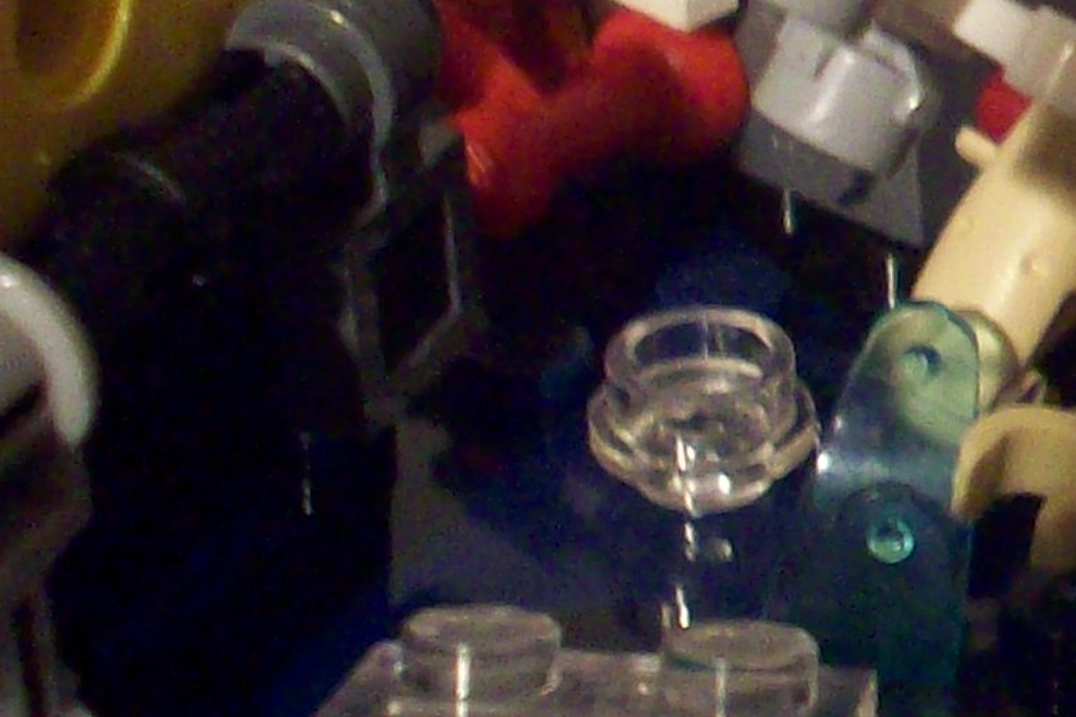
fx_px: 4512
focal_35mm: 151
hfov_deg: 12.6
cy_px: 157
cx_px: 1825
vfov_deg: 9.1
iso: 200
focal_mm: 6.2
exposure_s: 1/8
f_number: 2.8
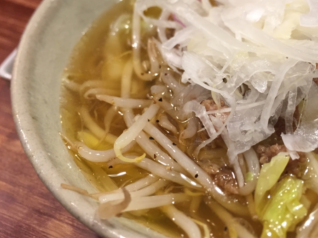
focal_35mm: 43
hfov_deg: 42.7
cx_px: 231
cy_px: 95
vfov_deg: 33.5
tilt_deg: -52.3
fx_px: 395
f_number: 2.2
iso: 100
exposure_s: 1/30
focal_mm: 4.15
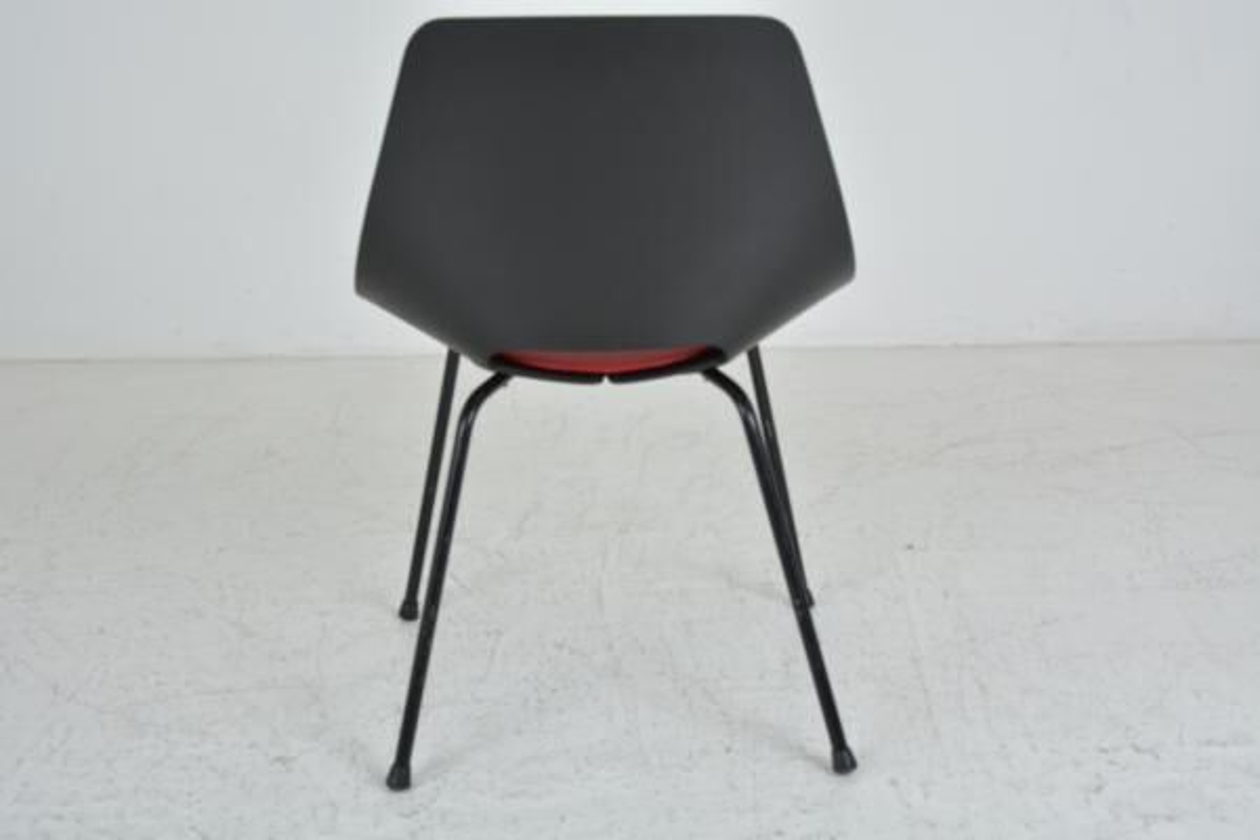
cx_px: 630
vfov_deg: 25.8
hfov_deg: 37.9
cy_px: 420
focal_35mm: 52
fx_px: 1837
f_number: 10
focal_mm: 35
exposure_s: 1/125
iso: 400
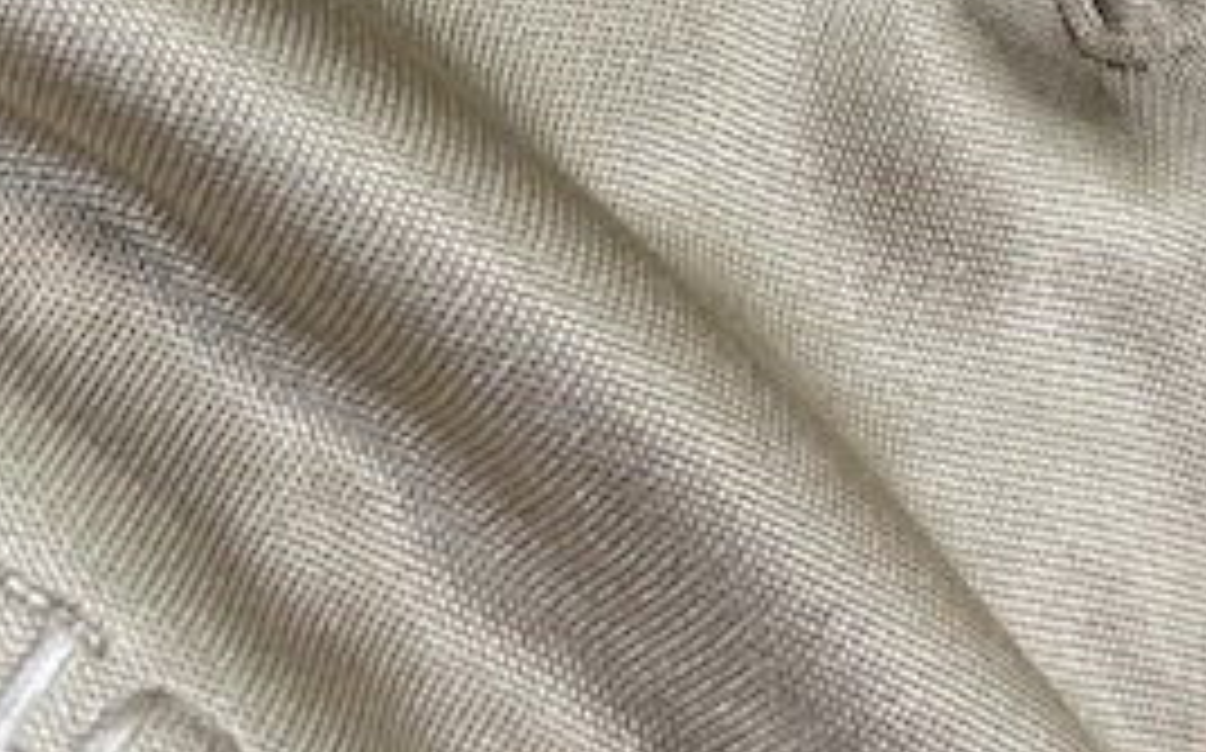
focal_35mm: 152
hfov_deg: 13.8
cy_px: -820
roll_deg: -0.2
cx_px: 702
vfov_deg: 8.1
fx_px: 4992
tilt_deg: -21.1
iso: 80
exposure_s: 1/54
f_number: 1.78
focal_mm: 6.76
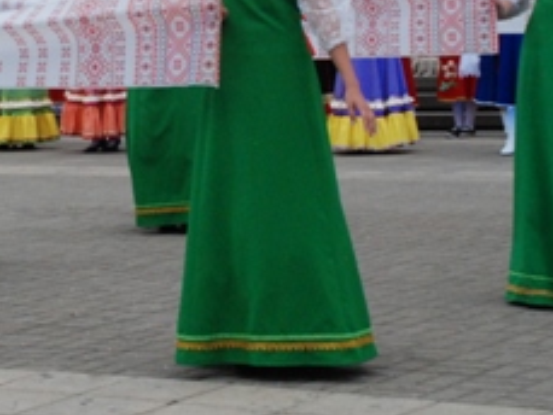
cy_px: 53
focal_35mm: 141
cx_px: 70
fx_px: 2259
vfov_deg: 10.5
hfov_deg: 13.8
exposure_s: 1/125
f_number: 5.6
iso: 1250
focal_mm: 35
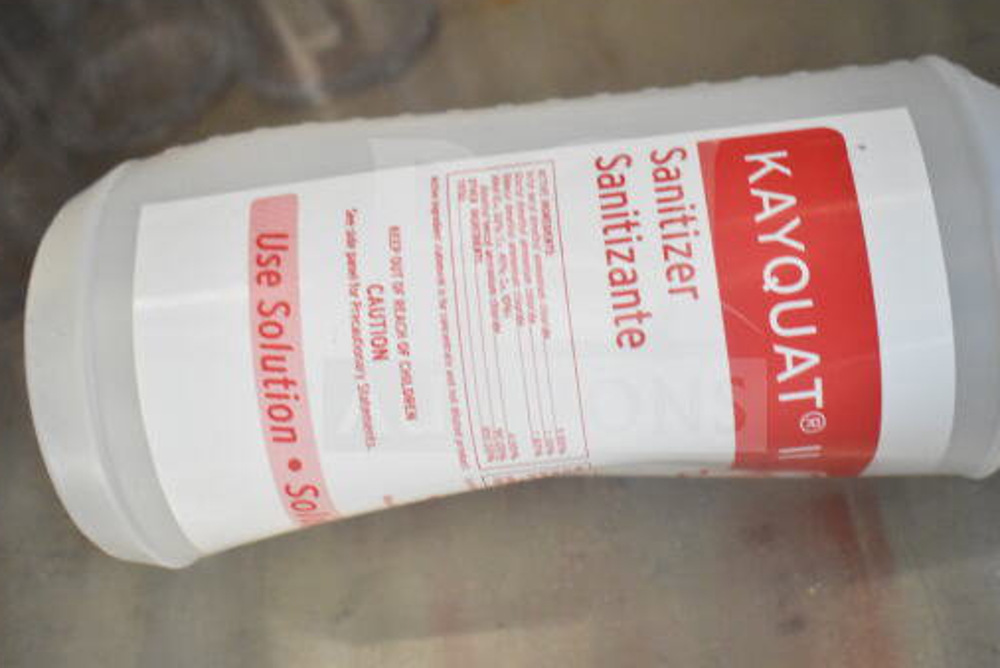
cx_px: 543
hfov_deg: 41.9
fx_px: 1306
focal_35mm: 47
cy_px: 295
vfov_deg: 28.7
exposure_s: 1/40
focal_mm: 26
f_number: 4
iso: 7200
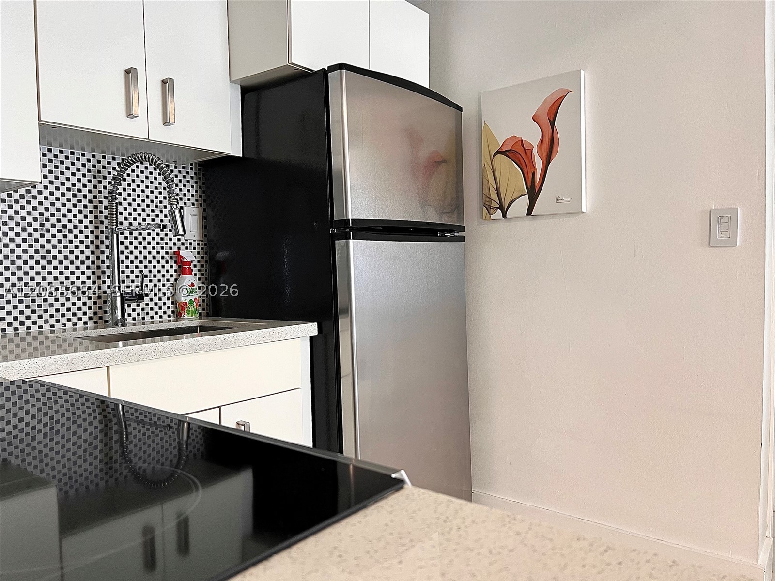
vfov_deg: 53.1
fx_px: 582
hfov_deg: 67.3
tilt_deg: -3.4
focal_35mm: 26
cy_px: 290
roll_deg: +1.3
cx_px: 388
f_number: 1.5
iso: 160
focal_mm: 5.7
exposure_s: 1/60
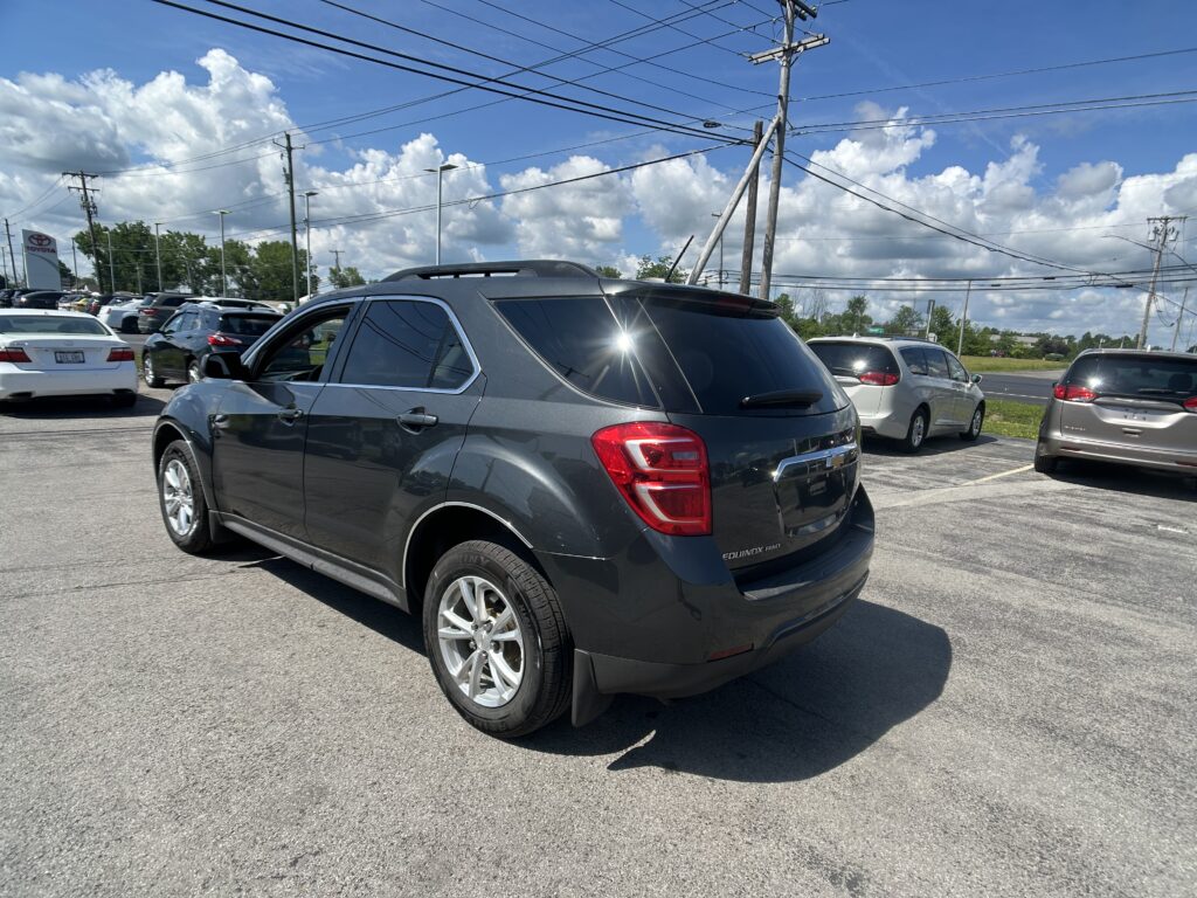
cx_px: 598
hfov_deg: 67.3
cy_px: 449
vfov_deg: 53.1
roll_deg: -3.6
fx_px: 899
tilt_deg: -10.3
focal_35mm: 26
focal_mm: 5.7
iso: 50
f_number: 1.5
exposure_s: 1/3968
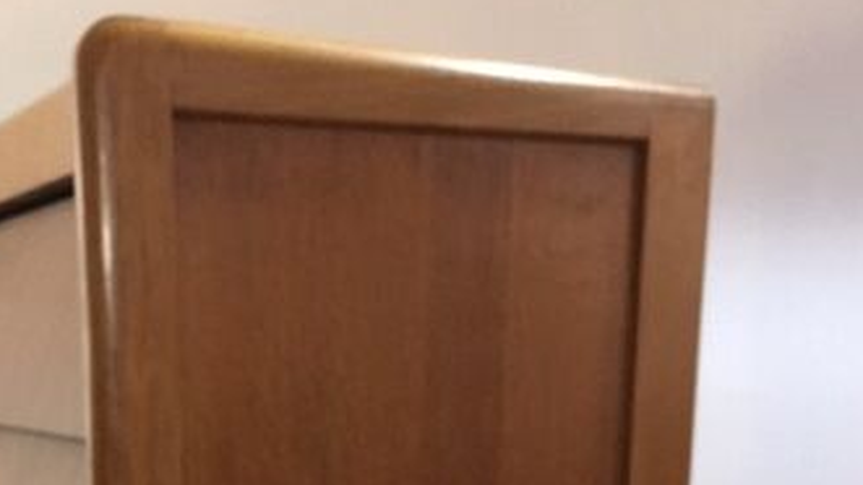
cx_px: 284
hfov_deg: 34.0
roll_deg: +0.8
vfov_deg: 17.4
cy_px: 761
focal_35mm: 61
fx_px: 1396
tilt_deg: -14.8
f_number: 2.2
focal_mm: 4.15
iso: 320
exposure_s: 1/17
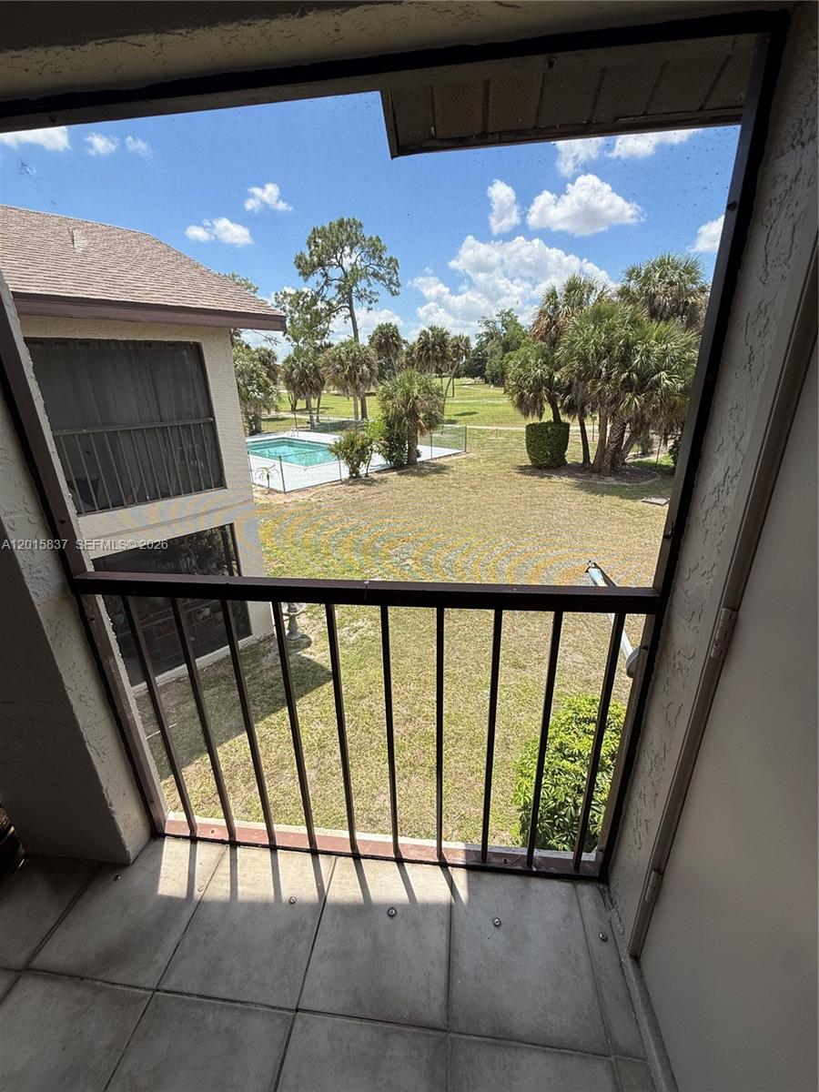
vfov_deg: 102.1
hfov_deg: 85.7
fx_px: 442
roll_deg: +0.8
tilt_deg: -20.8
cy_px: 546
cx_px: 410
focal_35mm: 14
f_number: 2.2
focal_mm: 2.22
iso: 50
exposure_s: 1/985
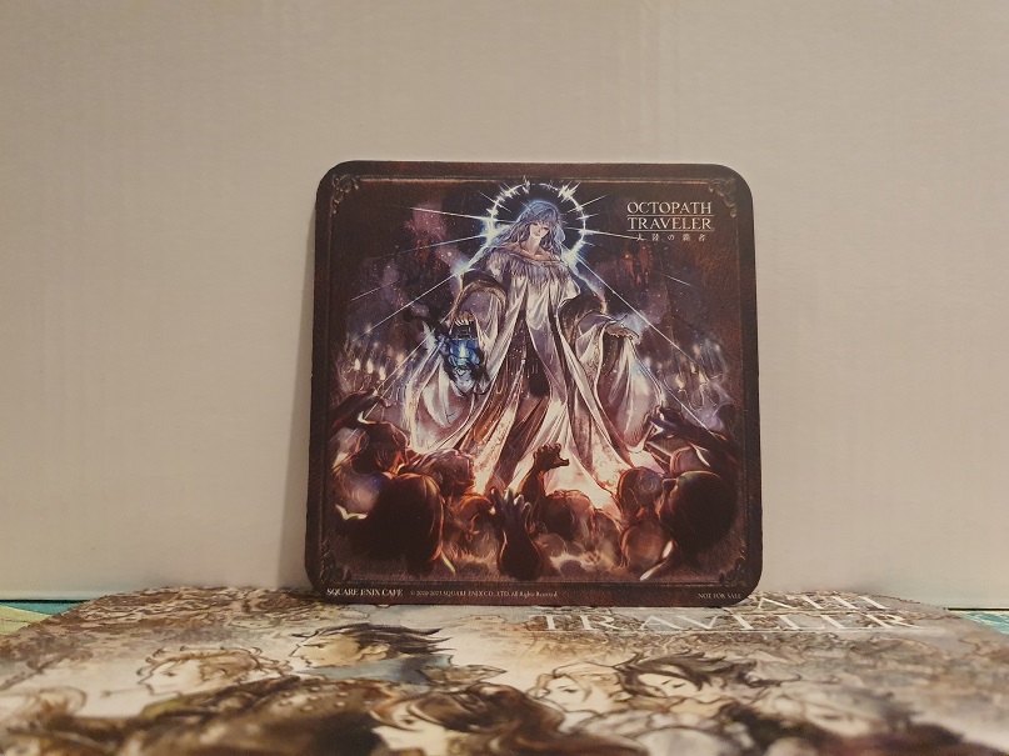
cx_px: 504
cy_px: 378
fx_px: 758
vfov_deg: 53.1
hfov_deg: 67.3
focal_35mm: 26
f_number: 1.5
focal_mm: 4.32
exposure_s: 1/40
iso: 640
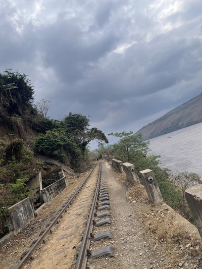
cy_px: 134
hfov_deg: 54.9
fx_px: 194
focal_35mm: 25
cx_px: 101
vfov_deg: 69.4
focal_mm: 5.1
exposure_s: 1/3257
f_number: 1.6
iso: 32
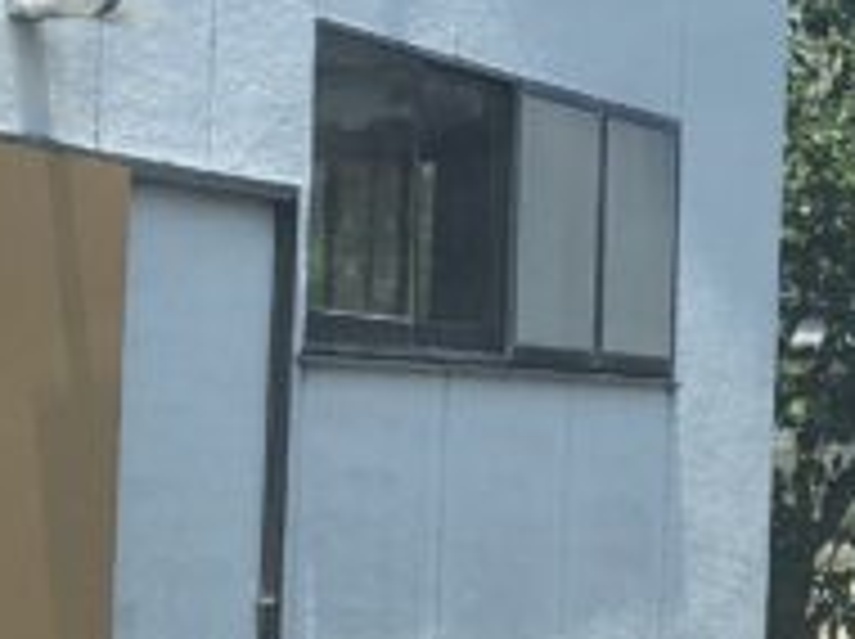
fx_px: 3725
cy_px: 382
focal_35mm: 151
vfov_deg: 9.8
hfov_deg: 11.6
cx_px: 1778
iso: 20
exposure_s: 1/1567
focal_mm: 3.99
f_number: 1.8
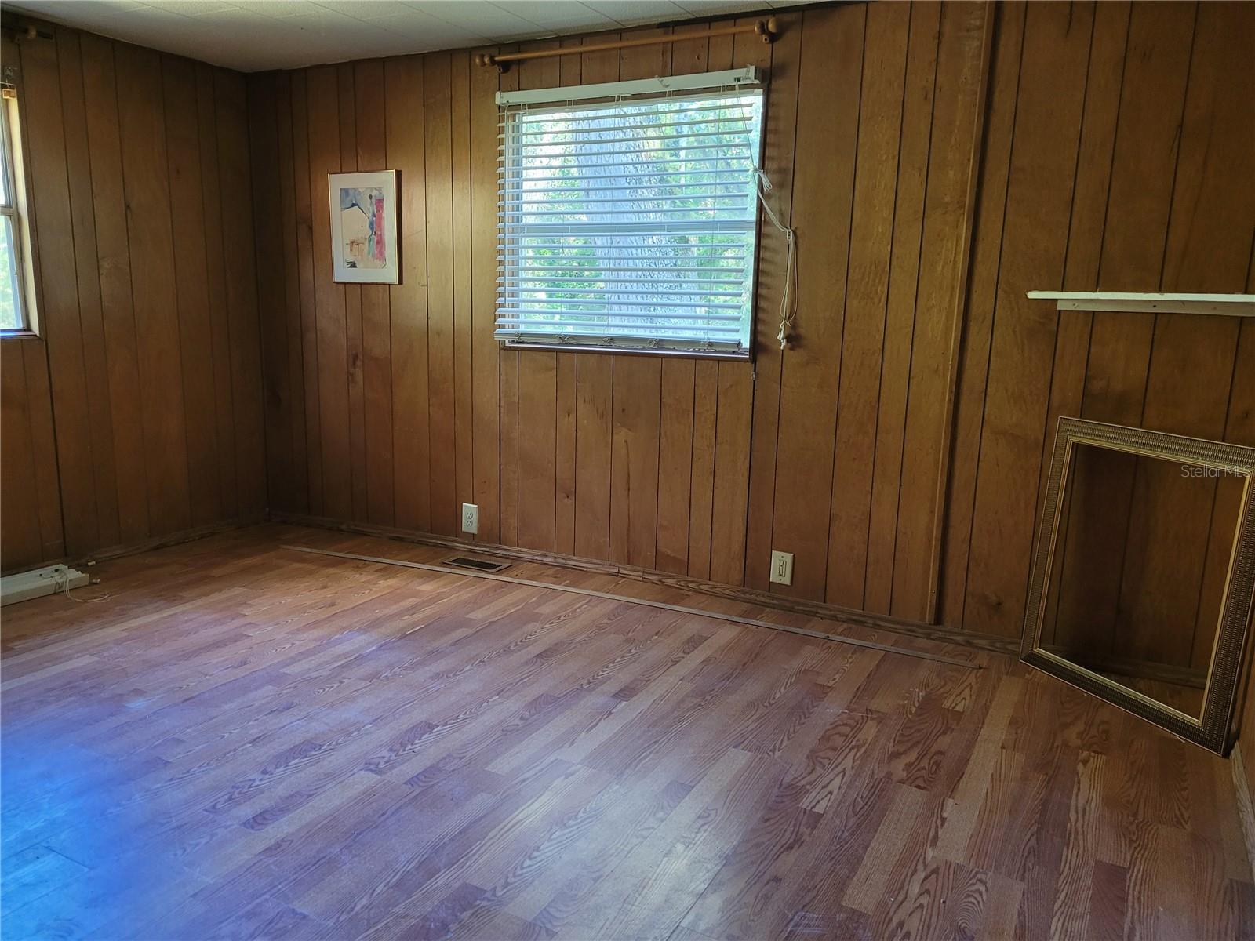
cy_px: 470
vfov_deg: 53.1
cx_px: 628
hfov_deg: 67.3
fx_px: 943
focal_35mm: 26
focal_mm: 5.4
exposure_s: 1/39
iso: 250
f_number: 1.8
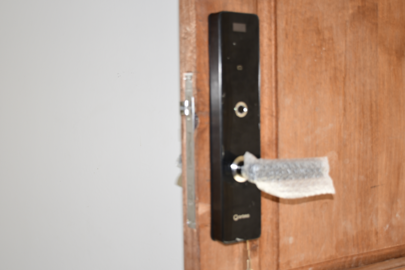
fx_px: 540
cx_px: 202
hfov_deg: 41.1
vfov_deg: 28.1
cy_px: 135
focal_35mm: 48
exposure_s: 1/80
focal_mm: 24
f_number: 4
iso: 100
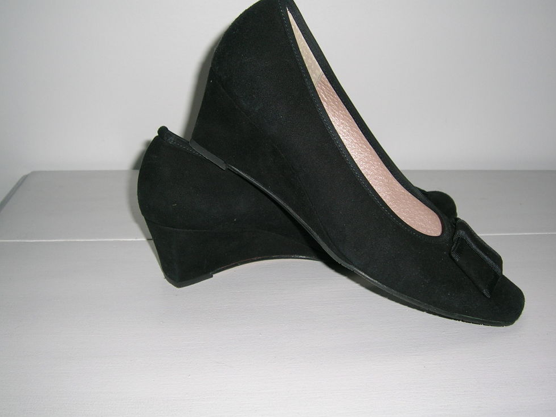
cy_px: 205
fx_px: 659
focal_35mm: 41
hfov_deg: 45.8
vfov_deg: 35.1
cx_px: 284
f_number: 2.9
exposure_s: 1/60.1
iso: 50
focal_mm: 6.1
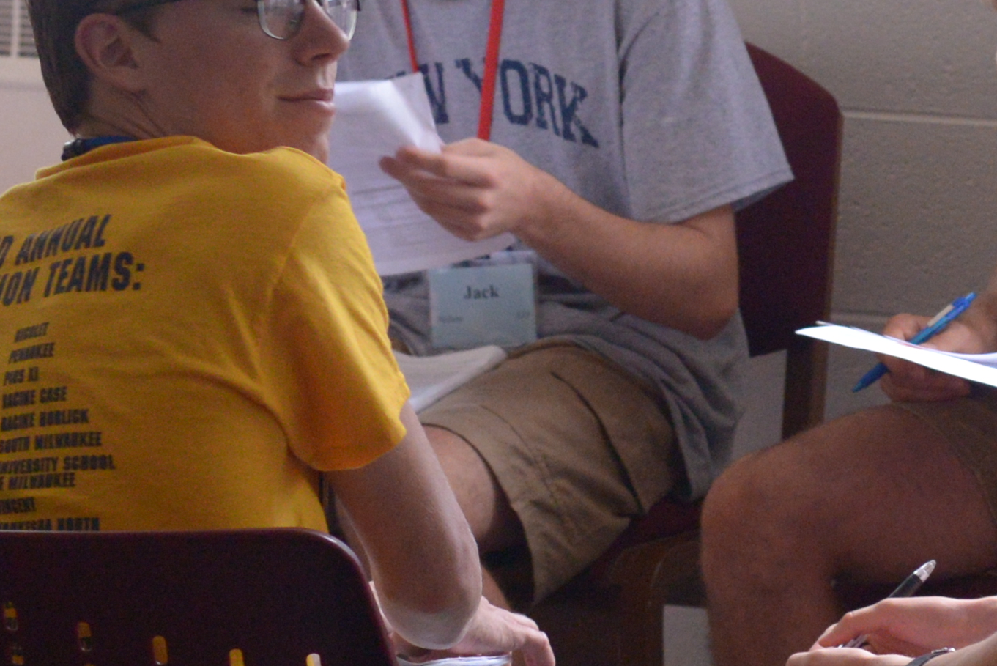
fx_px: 6123
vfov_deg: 6.2
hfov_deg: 9.3
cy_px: 237
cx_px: 863
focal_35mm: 221
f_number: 4
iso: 2500
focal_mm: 50
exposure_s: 1/125
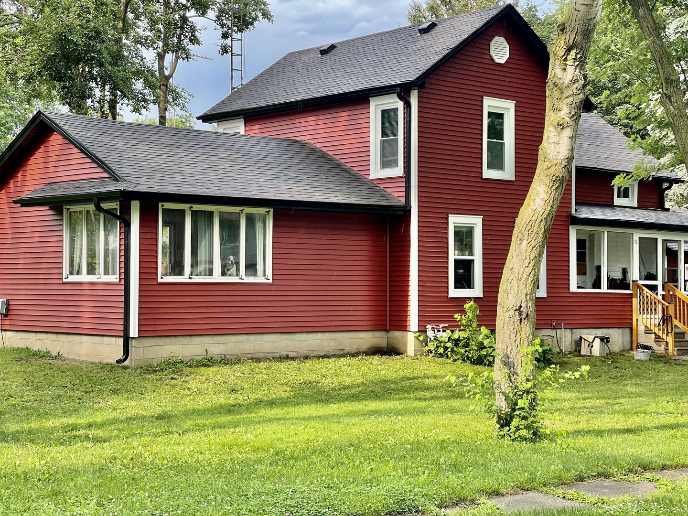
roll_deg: -0.9
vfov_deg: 22.9
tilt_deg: +2.2
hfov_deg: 30.3
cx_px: 344
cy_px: 258
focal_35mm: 64
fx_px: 1272
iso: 20
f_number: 2.2
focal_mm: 7.5
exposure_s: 1/189
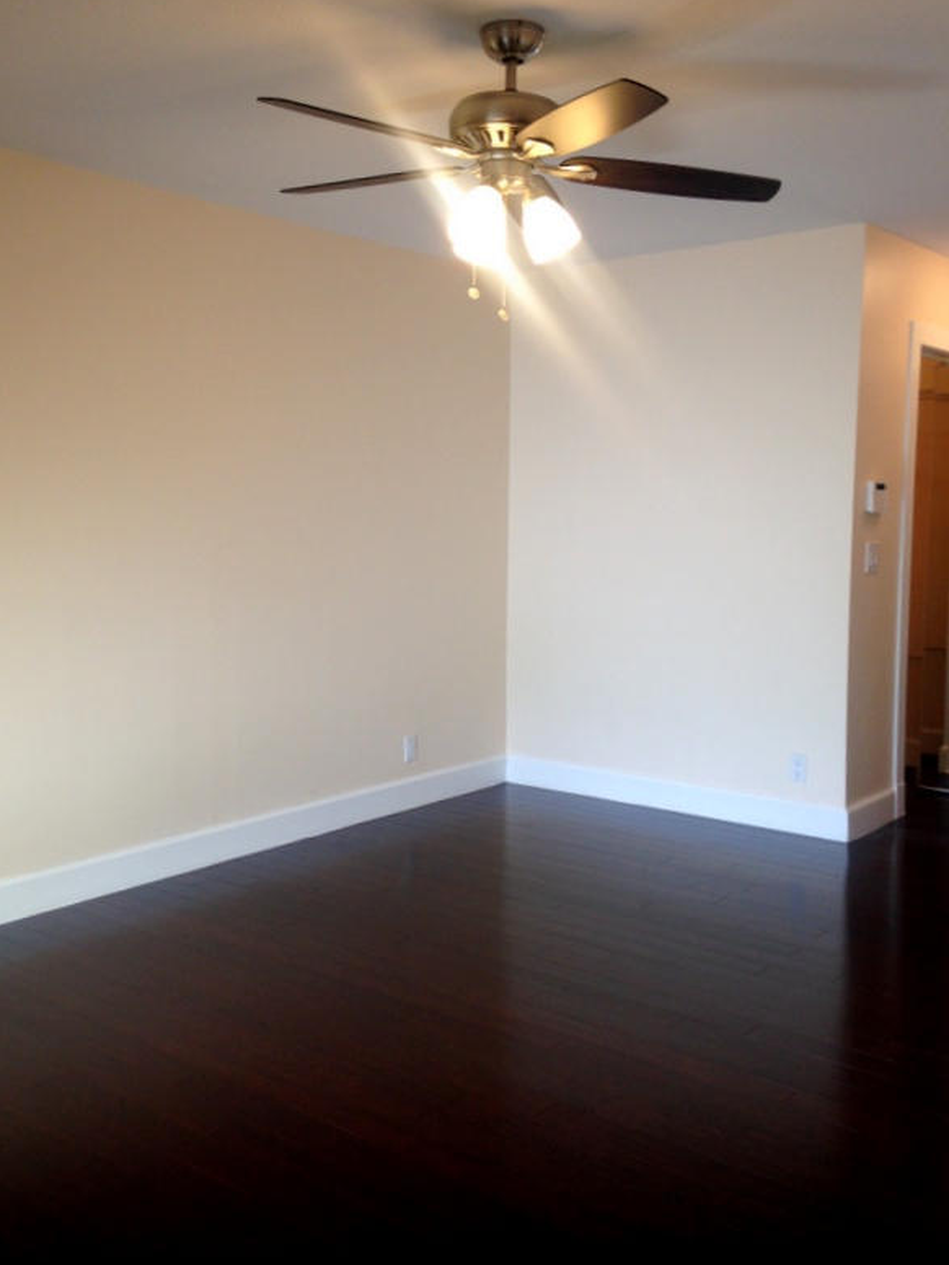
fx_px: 1243
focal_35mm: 34
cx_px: 486
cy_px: 618
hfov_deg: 41.8
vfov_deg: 54.0
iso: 50
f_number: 2.4
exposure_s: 1/30
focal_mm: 4.12
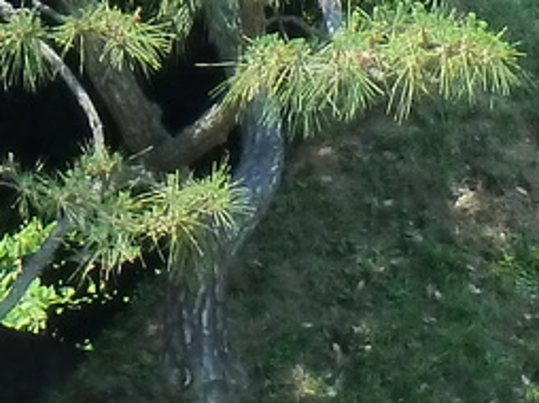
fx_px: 15494
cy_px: 734
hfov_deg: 2.0
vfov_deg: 1.5
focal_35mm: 996
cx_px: 1328
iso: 200
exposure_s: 1/200
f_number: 4.5
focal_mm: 25.9
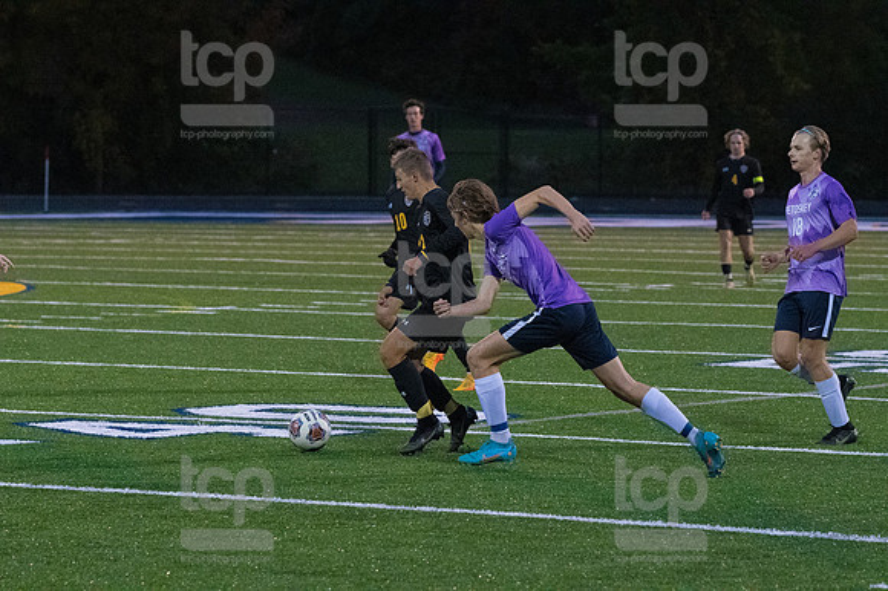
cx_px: 444
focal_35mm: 180
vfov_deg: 7.6
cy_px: 296
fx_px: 4437
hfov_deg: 11.4
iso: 6400
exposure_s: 1/1250
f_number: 4.5
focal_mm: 120
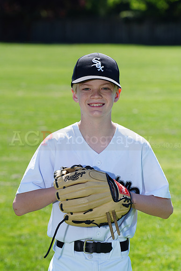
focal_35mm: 198
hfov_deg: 6.9
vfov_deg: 10.4
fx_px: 1492
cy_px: 136
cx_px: 90
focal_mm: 198
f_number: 9
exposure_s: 1/250
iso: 200
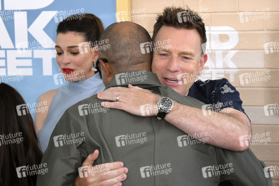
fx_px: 643
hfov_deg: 24.5
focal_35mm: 83
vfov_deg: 16.4
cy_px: 93
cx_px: 140
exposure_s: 1/250
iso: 640
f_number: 6.3
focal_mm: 83
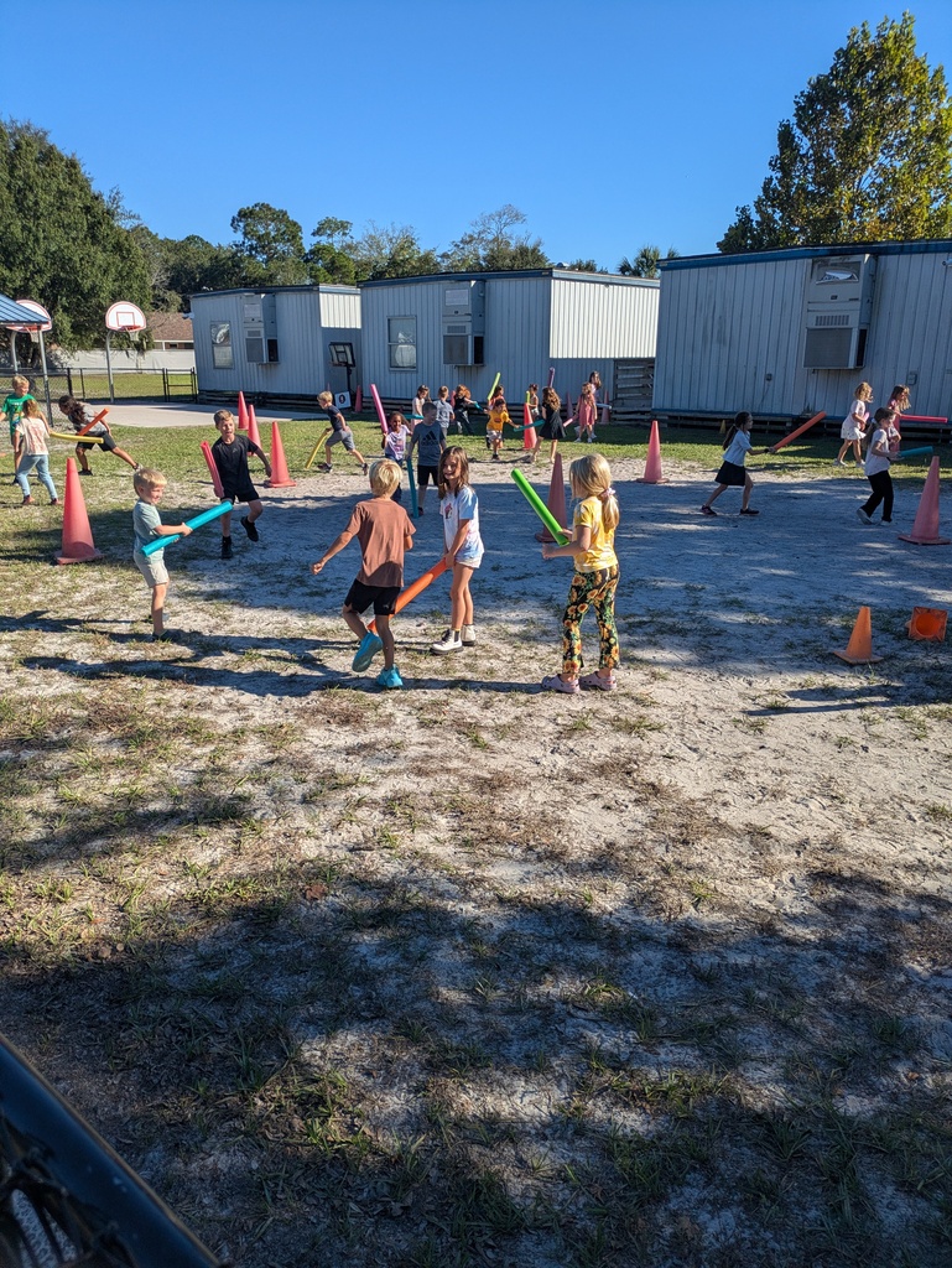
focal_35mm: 25
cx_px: 476
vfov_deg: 69.4
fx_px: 916
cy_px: 634
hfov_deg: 54.9
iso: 42
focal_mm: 5.43
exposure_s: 1/1580
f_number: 1.89
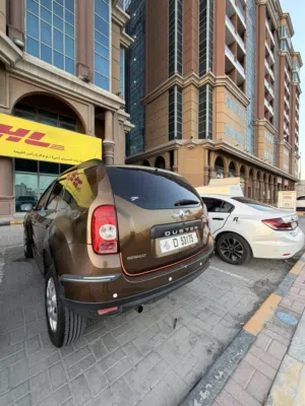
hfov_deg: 85.7
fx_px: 164
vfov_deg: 102.1
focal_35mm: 14
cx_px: 152
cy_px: 203
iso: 125
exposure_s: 1/121
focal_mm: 2.22
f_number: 2.2
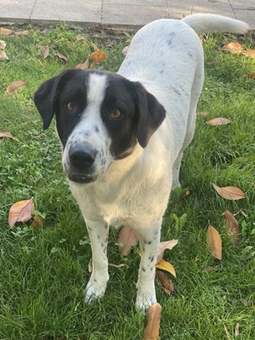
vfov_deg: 36.8
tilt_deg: -34.1
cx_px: 128
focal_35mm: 52
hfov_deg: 28.0
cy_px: 170
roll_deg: -4.3
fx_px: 511
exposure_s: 1/122
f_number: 2
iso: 64
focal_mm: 6
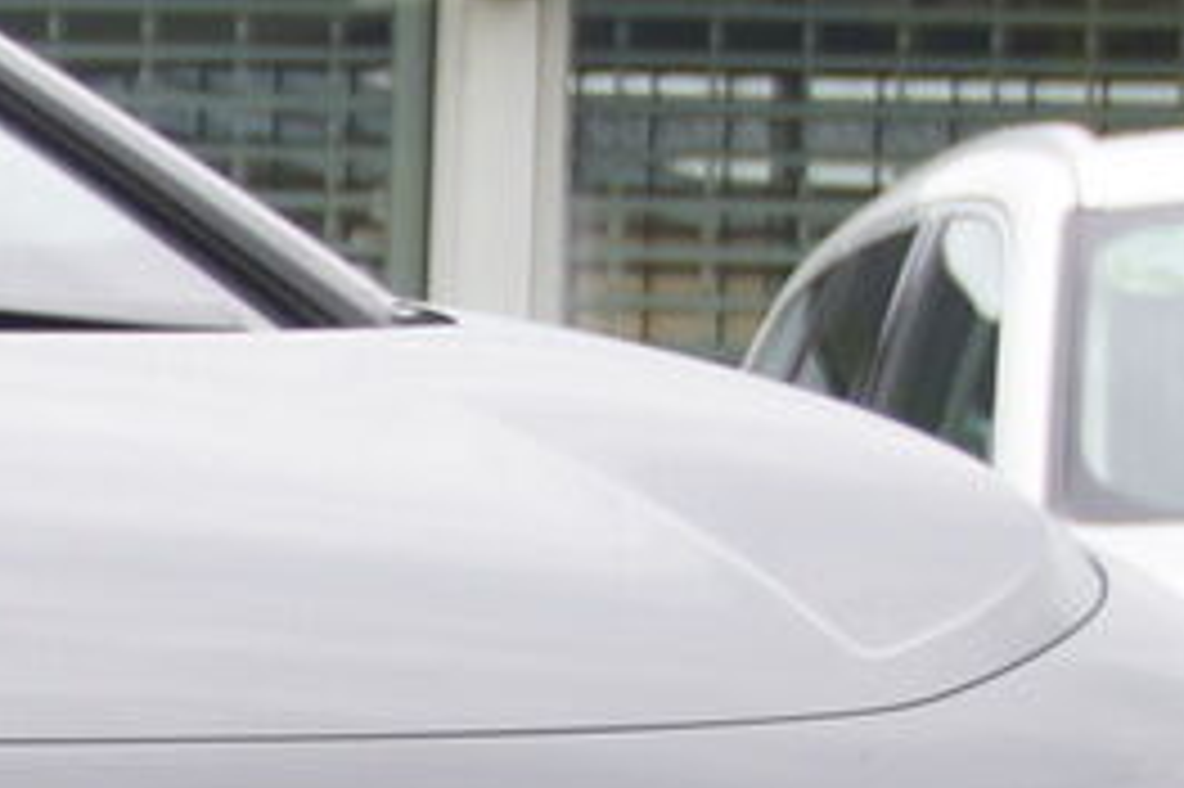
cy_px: 1027
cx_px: -1409
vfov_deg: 3.6
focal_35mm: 384
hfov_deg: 5.2
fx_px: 12610
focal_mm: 35
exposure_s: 1/80
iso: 100
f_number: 5
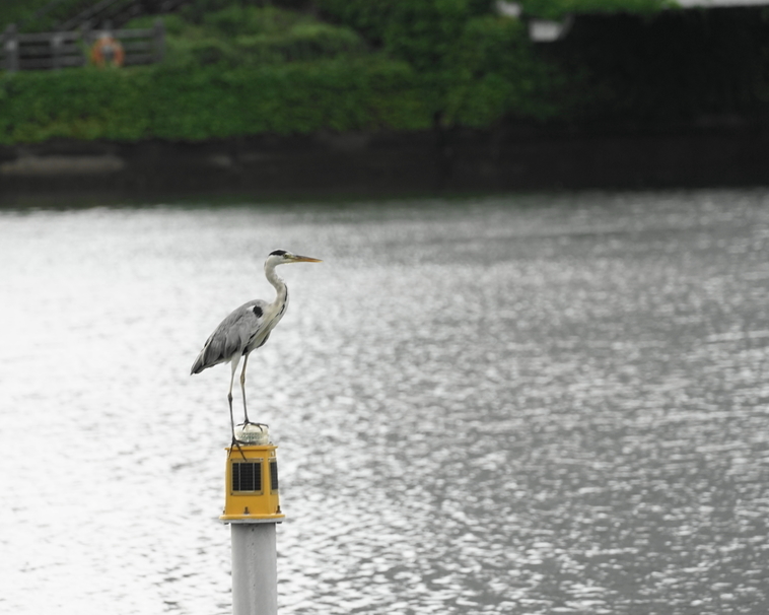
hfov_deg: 4.3
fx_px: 10148
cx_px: 248
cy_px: 300
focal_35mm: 446
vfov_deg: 3.5
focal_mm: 300
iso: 250
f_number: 5.6
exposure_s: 1/320
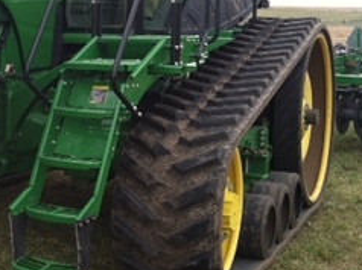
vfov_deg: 18.2
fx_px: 836
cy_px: 38
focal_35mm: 80
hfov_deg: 23.6
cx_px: 17
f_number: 2.8
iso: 80
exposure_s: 1/275
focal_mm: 3.85
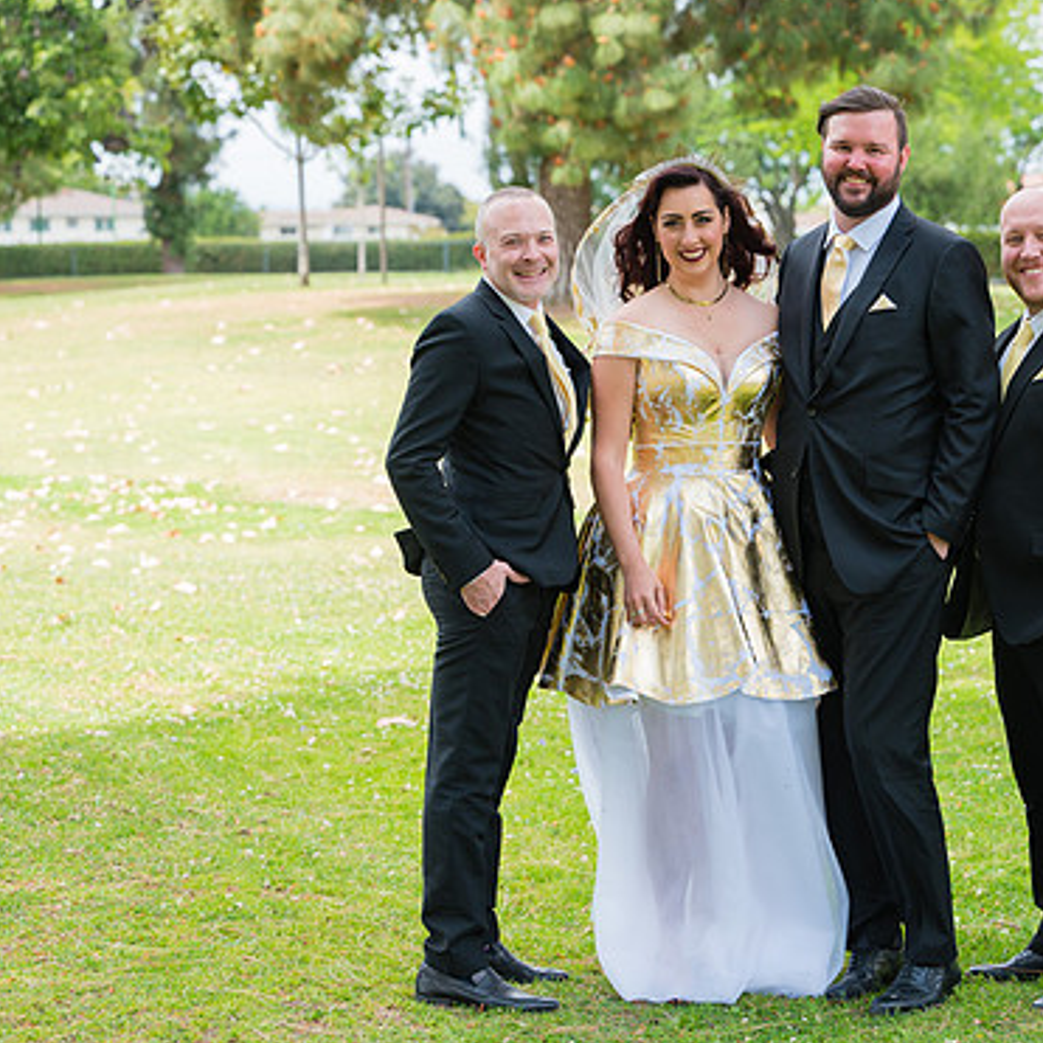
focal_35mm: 93
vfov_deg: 18.7
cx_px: 765
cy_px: 523
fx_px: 3170
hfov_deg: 18.6
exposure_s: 1/1600
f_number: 4
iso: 500
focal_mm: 70
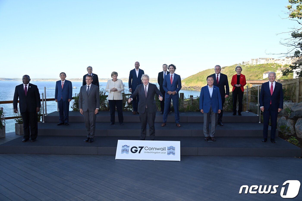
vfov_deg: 42.3
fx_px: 260
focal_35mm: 31
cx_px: 151
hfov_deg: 60.3
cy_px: 100
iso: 125
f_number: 5.6
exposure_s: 1/250
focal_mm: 31
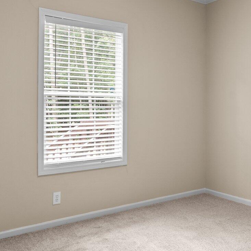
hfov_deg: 43.3
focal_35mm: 38
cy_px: 120
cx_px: 164
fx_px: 312
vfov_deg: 43.8
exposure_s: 1/4
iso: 400
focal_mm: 16
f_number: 8
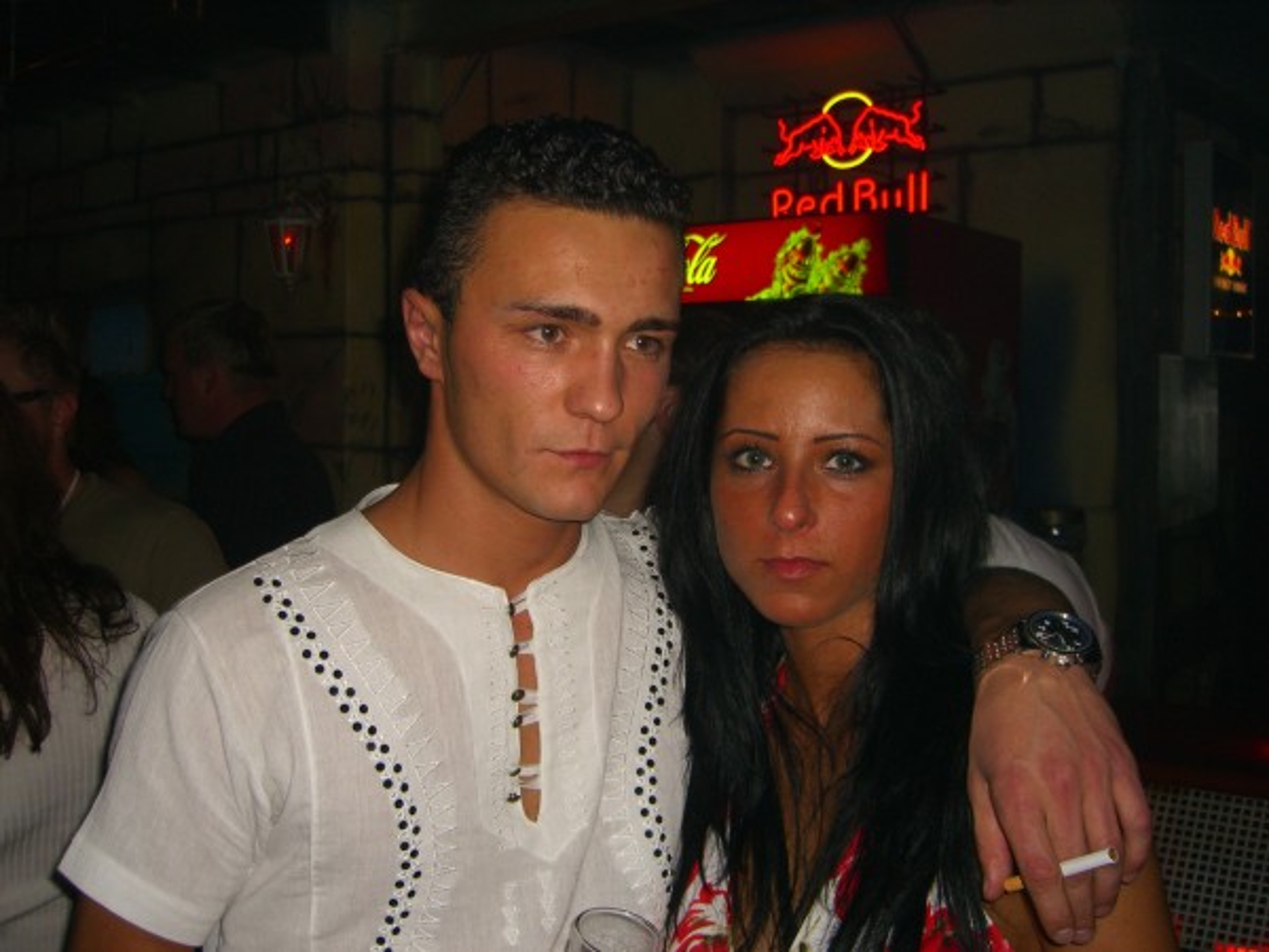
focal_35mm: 38
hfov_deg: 49.0
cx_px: 634
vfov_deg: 37.7
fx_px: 1393
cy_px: 476
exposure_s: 1/60
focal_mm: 7.9
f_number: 2.8
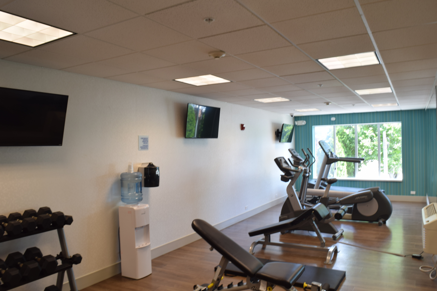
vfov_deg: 47.9
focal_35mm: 27
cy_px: 146
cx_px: 218
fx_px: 328
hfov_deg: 67.4
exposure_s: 1/2.5
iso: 100
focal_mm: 18
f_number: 14
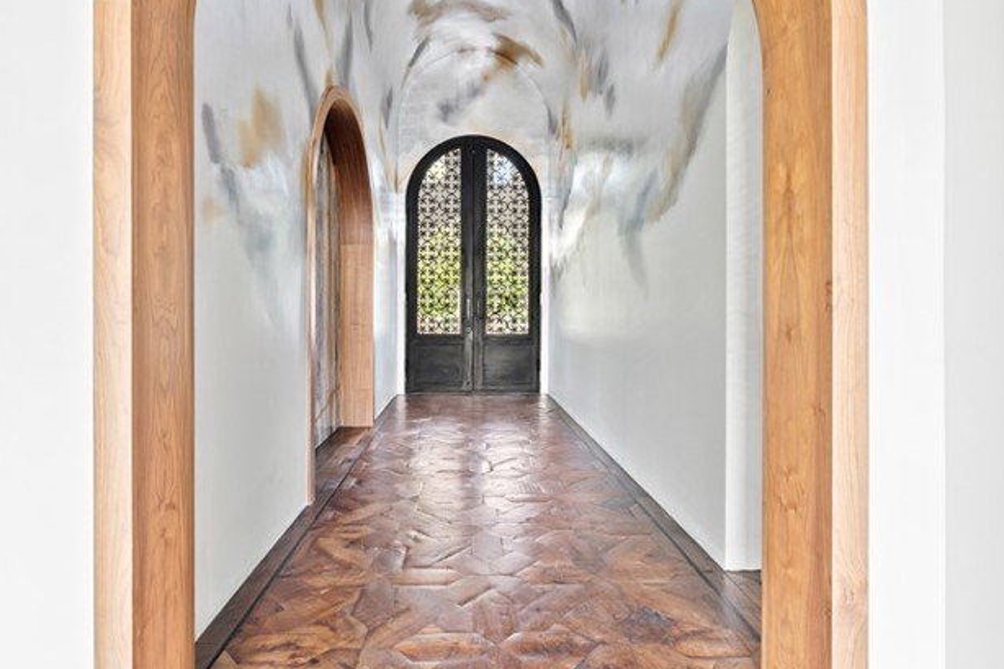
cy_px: 186
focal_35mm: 25
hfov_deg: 71.5
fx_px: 697
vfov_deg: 49.7
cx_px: 476
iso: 100
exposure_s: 1/2
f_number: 9
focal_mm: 10
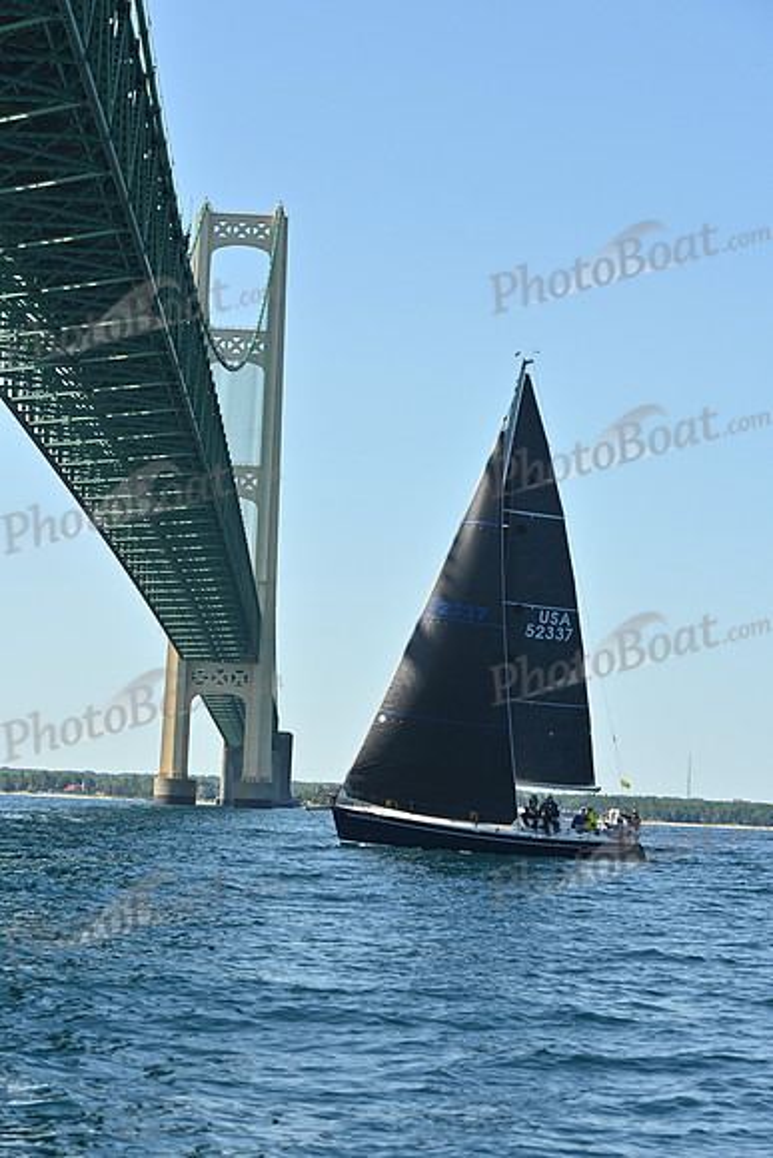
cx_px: 386
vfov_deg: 20.0
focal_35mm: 102
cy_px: 579
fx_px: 3283
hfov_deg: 13.4
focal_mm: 102
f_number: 7.1
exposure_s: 1/1000
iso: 320
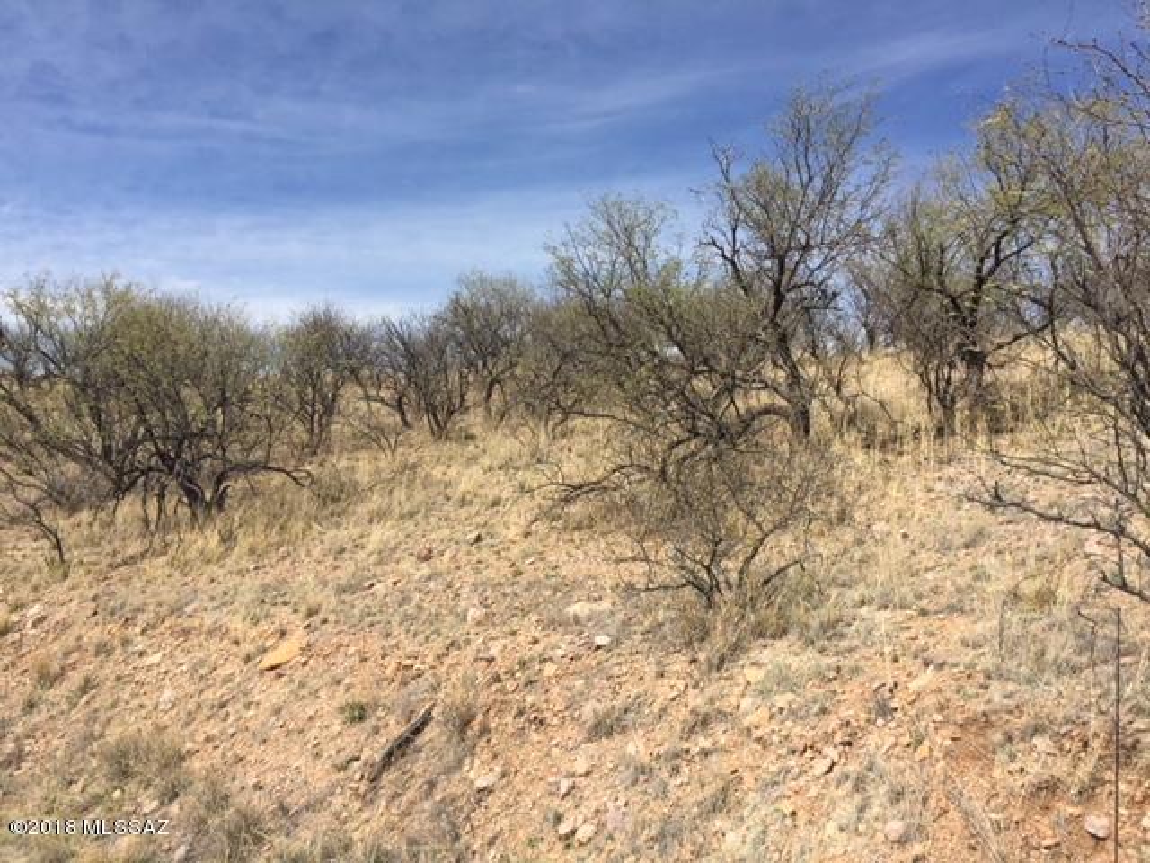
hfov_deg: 61.7
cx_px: 575
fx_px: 963
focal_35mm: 29
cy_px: 432
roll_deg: -3.9
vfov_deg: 48.2
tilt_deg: +4.7
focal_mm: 4.15
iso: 32
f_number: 2.2
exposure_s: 1/2825
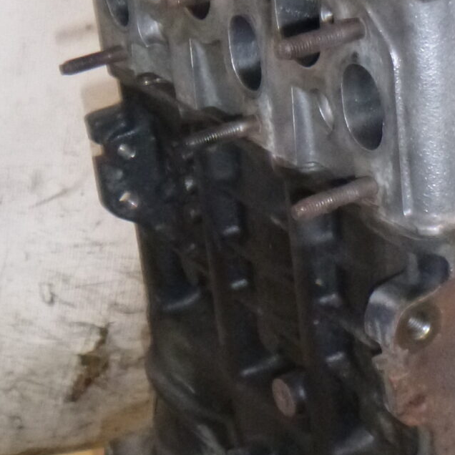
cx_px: 251
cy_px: 224
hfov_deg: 19.5
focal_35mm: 89
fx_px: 1324
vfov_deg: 19.5
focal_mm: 4.5
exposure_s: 1/60
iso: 400
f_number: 3.9
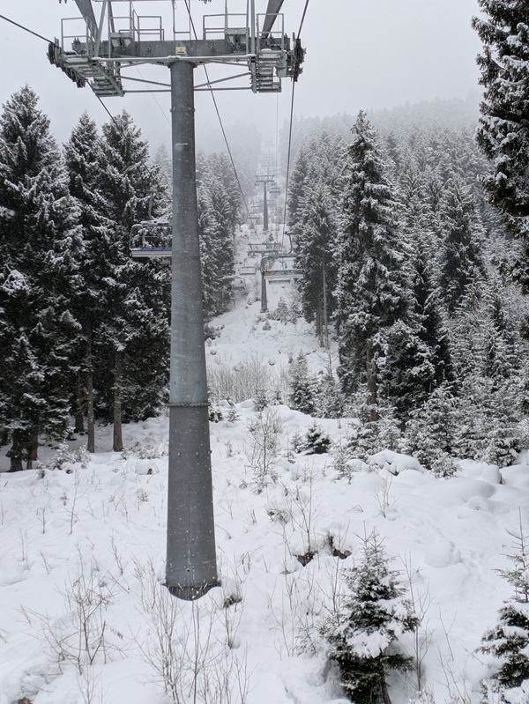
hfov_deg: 28.6
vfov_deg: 37.5
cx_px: 264
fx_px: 1038
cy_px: 352
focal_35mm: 51
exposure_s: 1/1427
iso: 52
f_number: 1.89
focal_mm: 5.43
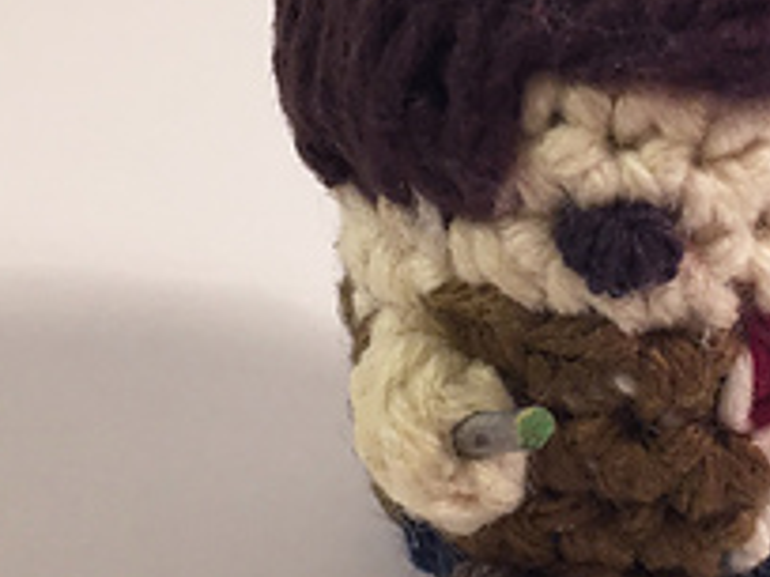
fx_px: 2024
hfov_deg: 21.3
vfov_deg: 16.2
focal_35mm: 91
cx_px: 608
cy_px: 181
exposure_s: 1/120
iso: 50
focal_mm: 4.15
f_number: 2.2
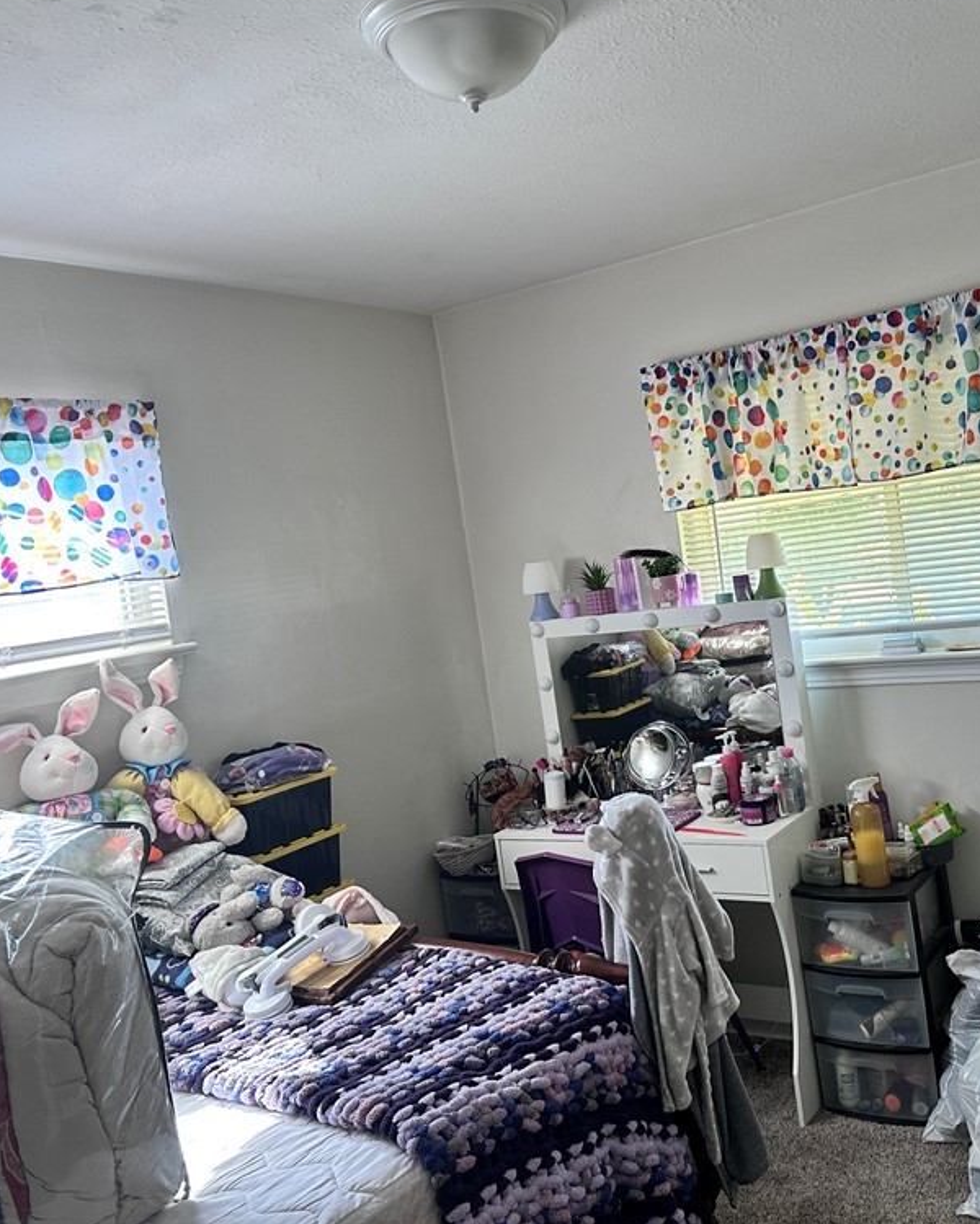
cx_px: 648
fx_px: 1160
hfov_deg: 45.2
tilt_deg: -1.8
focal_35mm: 32
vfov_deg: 55.7
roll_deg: +7.7
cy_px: 602
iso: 125
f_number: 1.78
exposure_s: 1/121
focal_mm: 6.86
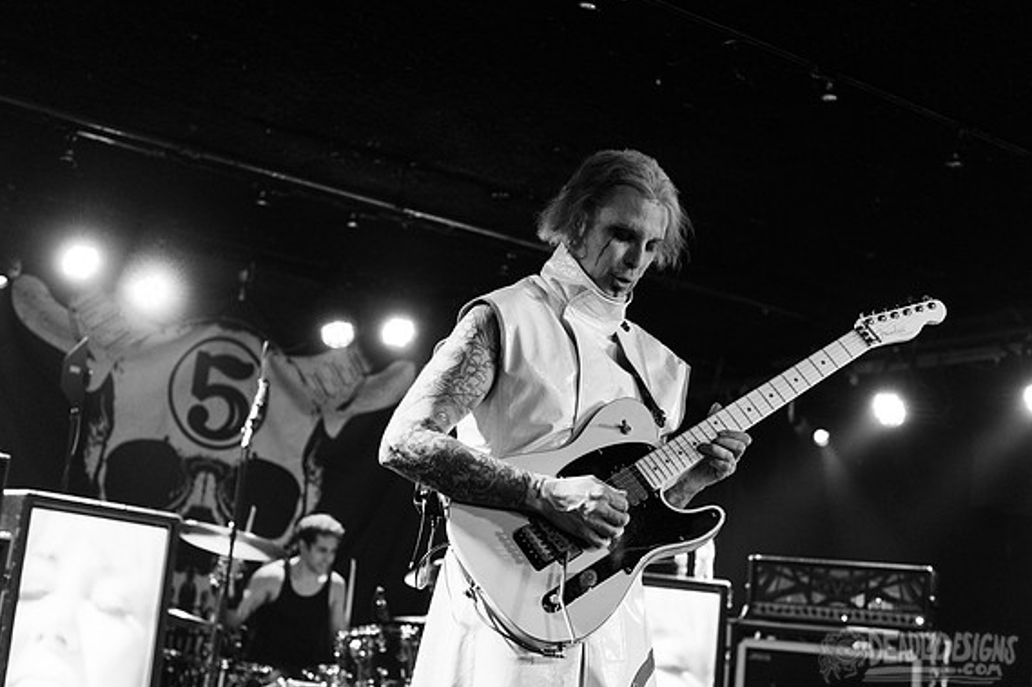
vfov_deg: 26.5
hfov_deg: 38.9
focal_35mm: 51
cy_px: 344
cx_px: 508
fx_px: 1461
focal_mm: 50
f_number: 3.5
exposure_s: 1/160
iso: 2000
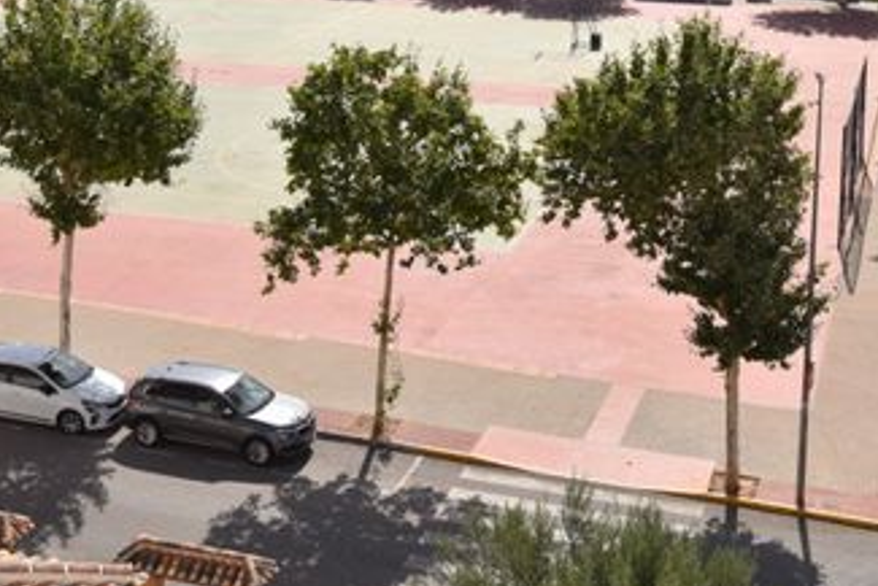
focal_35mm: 65
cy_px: -35
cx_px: 493
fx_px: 1586
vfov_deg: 20.1
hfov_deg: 30.9
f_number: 9
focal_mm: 20
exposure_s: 1/320
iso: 100
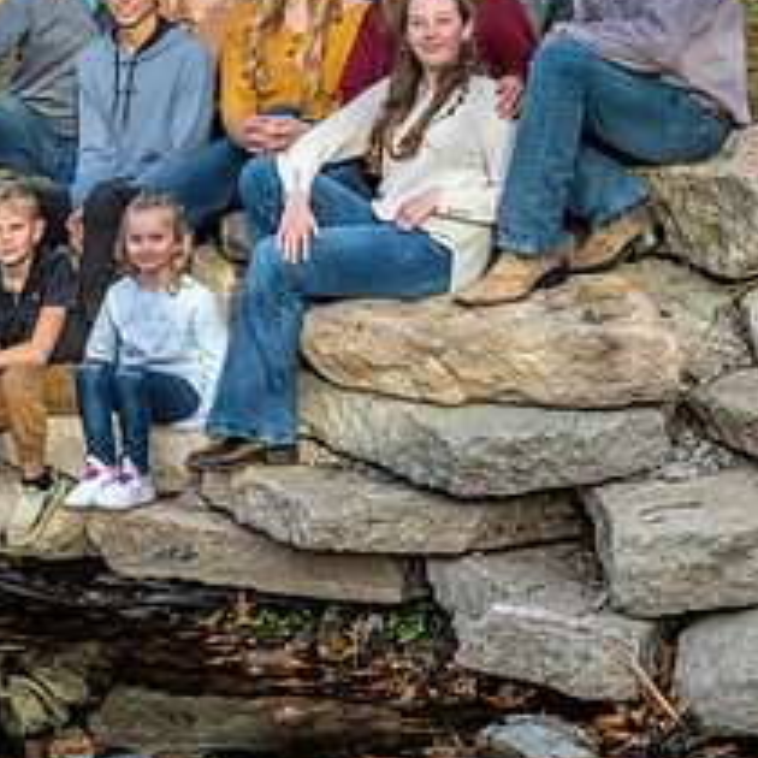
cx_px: 220
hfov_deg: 19.0
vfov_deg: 19.1
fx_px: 2254
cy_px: 296
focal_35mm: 91
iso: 200
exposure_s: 1/125
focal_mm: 50
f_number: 10
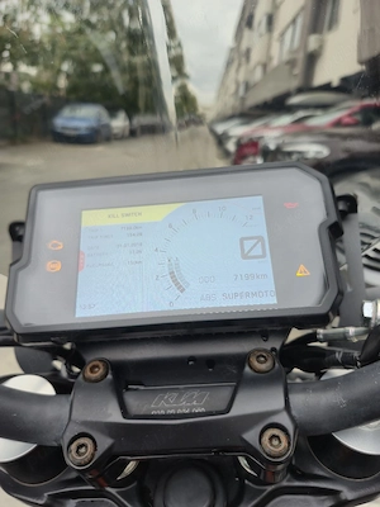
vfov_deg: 73.9
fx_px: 337
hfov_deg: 58.9
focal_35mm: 23
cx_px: 190
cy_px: 254
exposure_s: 1/263
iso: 25
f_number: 1.8
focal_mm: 5.4
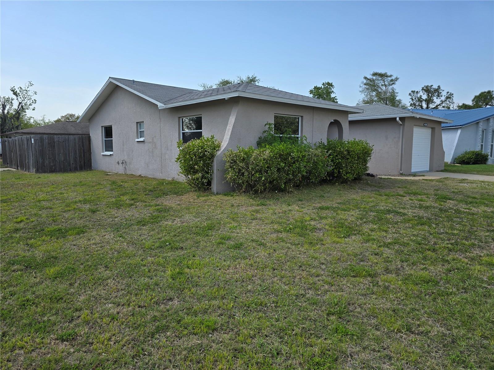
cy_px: 185
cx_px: 247
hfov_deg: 73.9
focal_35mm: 23
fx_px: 328
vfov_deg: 58.9
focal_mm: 6.3
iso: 12
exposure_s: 1/681
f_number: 1.7
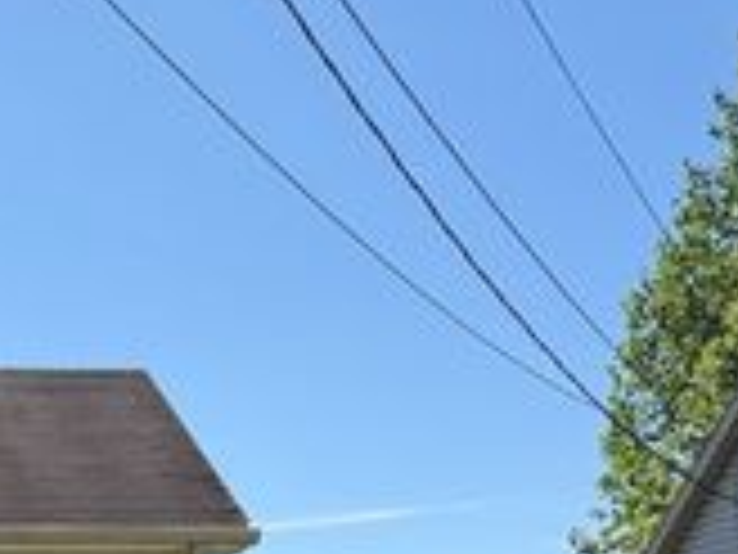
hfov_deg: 24.2
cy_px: 750
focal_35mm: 73
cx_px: -153
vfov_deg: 18.5
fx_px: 1556
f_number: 1.78
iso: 100
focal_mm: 6.76
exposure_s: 1/2169
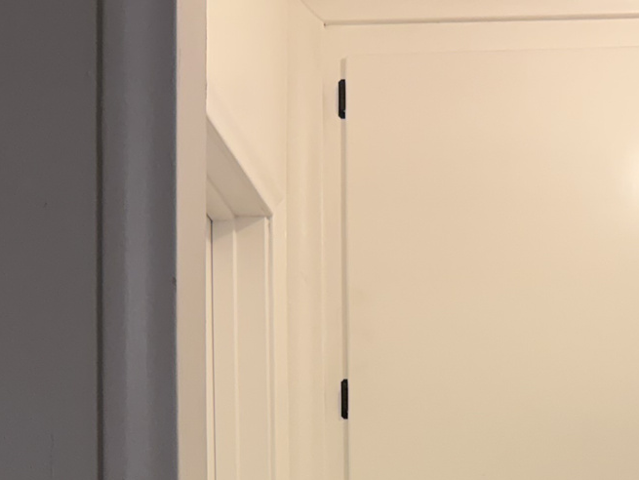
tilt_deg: +1.2
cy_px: 734
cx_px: 567
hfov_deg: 25.2
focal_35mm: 75
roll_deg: +0.5
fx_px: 1385
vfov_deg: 17.5
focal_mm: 6.76
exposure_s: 1/120
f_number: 1.78
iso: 200
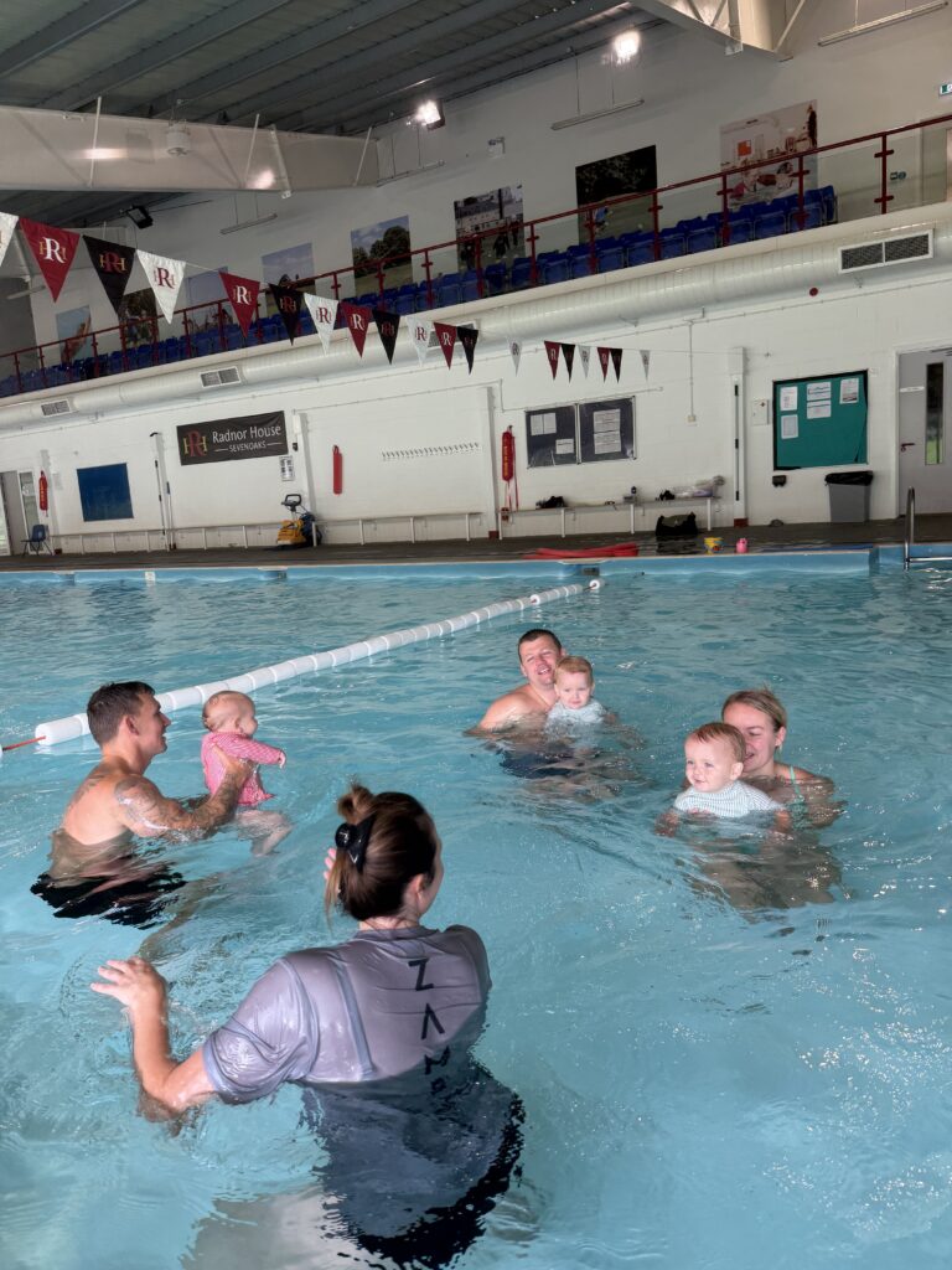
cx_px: 476
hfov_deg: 56.8
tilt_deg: -8.9
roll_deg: +3.7
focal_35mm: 24
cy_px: 635
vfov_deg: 71.6
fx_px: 880
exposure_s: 1/138
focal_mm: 6.76
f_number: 1.78
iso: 50
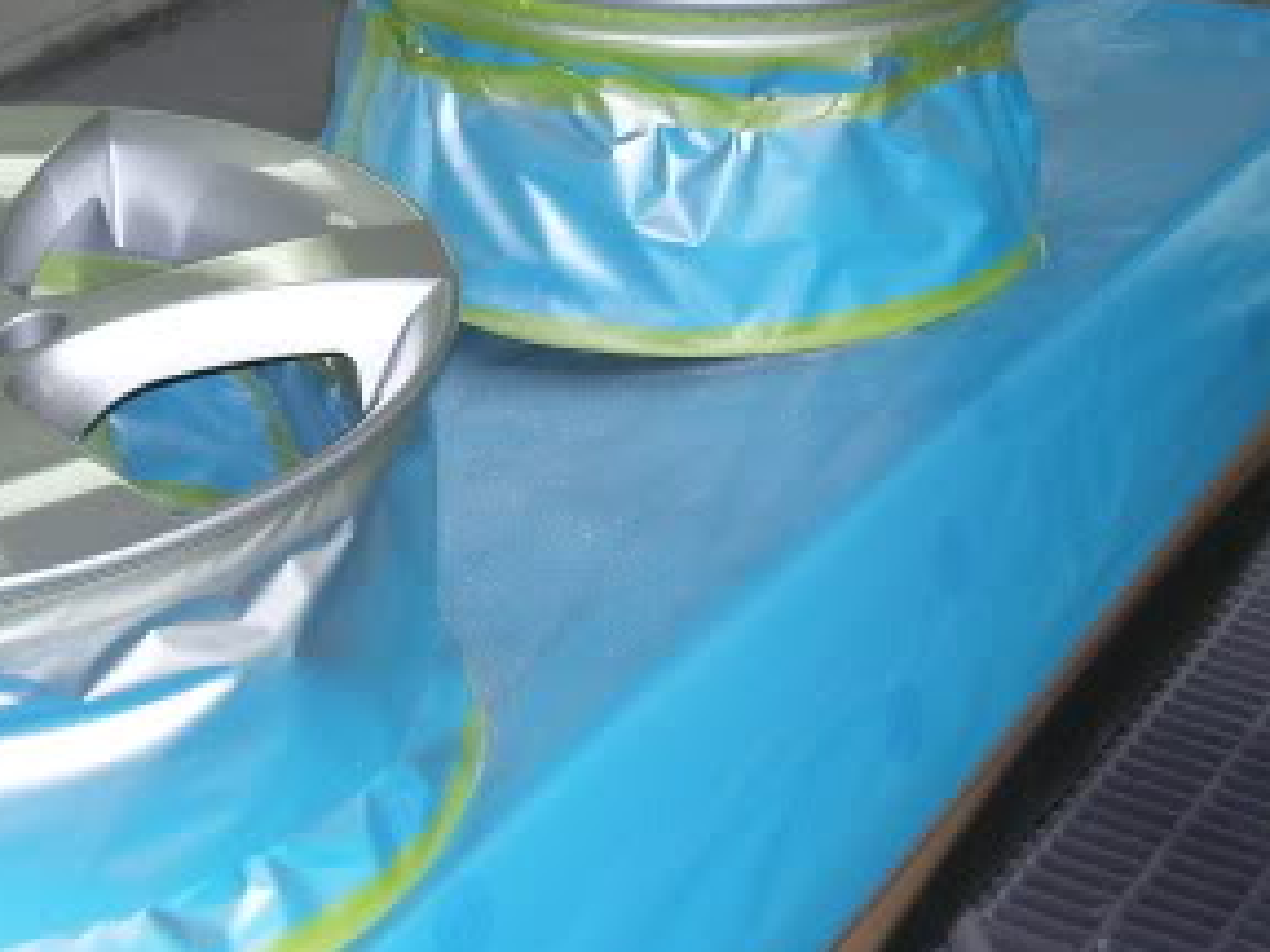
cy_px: 99
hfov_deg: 25.7
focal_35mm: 76
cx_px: 684
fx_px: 2788
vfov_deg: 19.1
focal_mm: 5.6
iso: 80
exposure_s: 1/60
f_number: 2.7
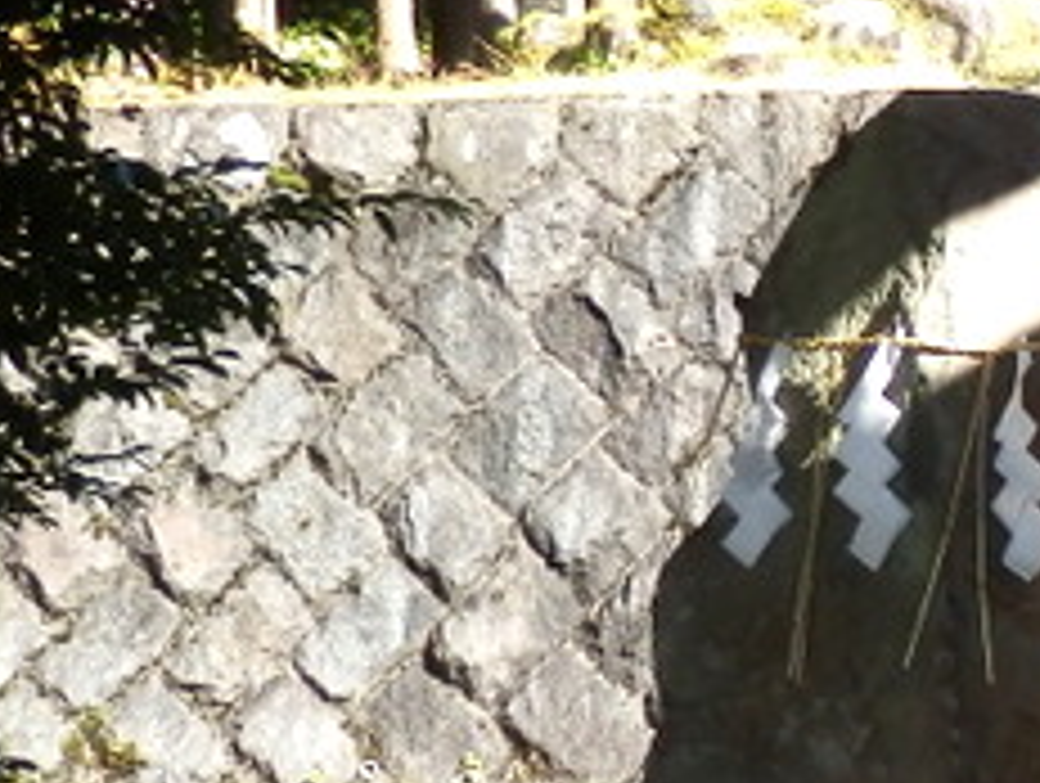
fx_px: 3250
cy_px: 436
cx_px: 1913
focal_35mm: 108
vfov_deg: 13.7
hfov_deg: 15.4
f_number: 3
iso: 80
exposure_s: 1/250
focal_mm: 4.5
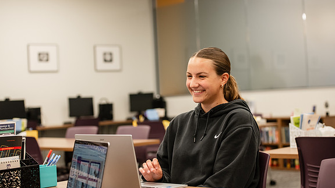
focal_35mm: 74
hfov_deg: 28.6
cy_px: 79
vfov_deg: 16.3
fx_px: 657
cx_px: 168
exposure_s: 1/200
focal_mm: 70
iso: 1000
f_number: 3.2
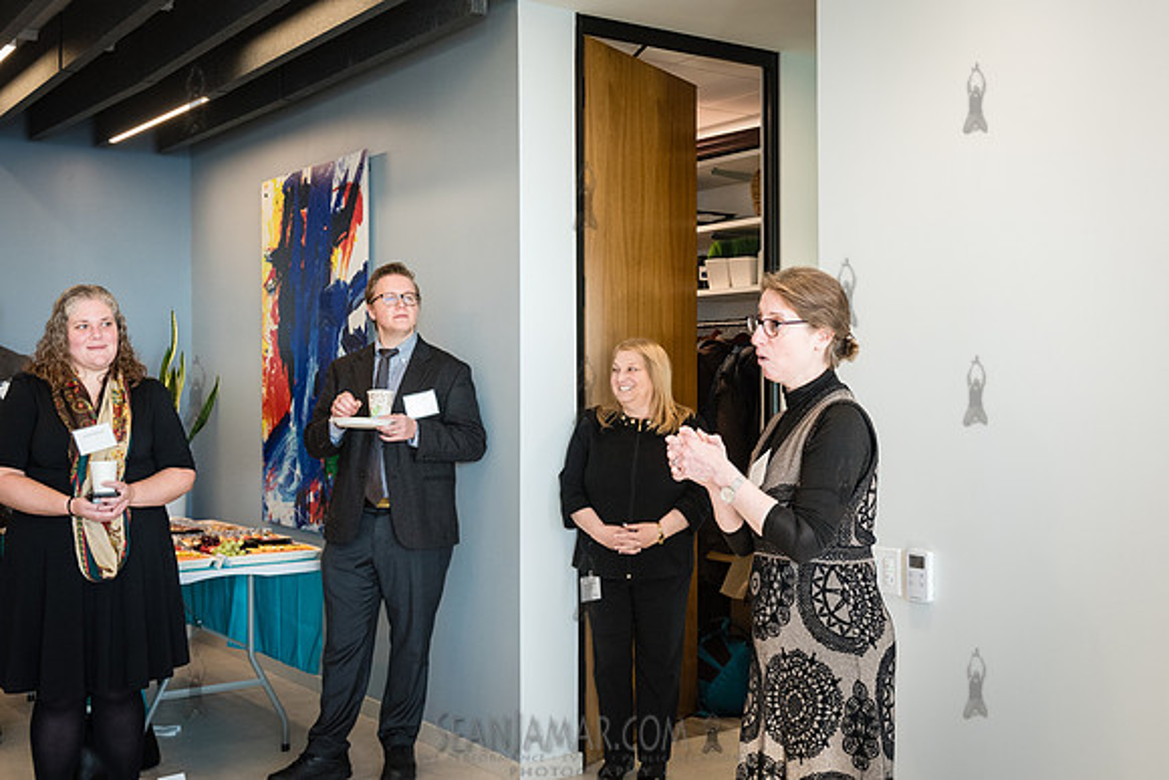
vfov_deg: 32.6
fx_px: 1333
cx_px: 701
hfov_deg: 47.1
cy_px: 394
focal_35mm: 41
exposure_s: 1/160
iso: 2000
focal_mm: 34
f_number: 5
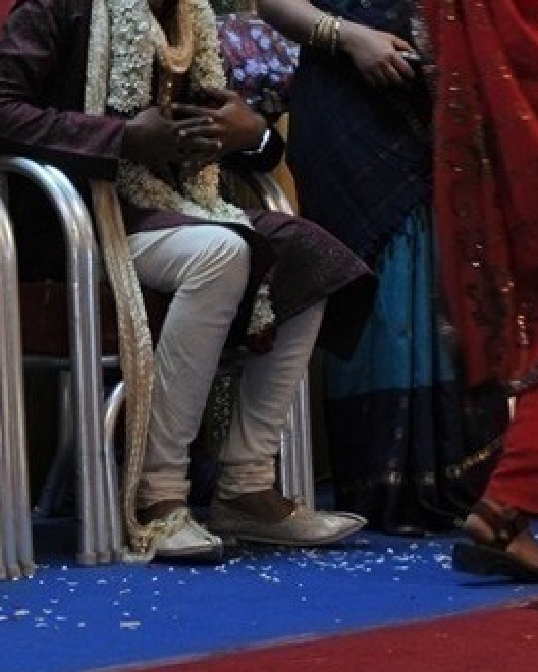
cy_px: 167
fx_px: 3224
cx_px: 134
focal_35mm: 162
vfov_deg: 11.9
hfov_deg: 9.5
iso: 640
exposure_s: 1/80
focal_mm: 38
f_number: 4.5
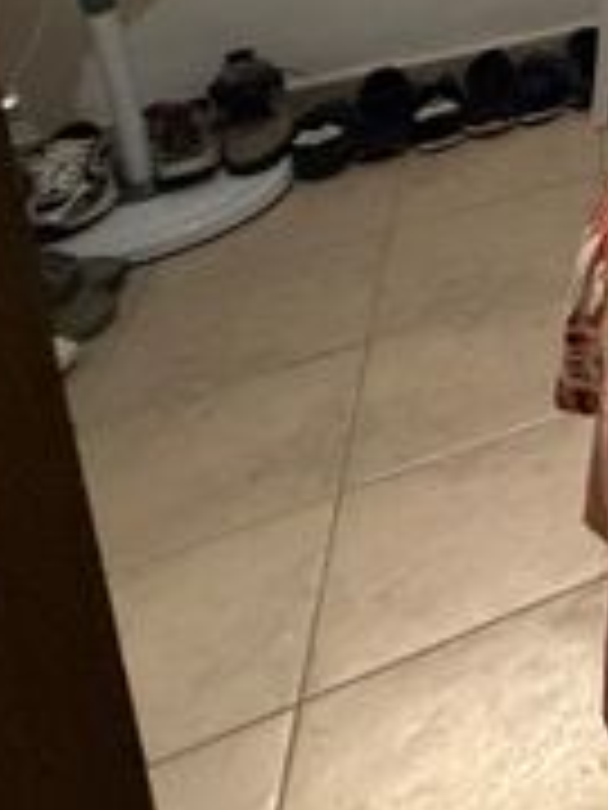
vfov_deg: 28.7
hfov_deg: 16.4
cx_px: 1362
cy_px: -288
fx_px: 1218
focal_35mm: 52
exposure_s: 1/60
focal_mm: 2.22
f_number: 2.2
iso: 500
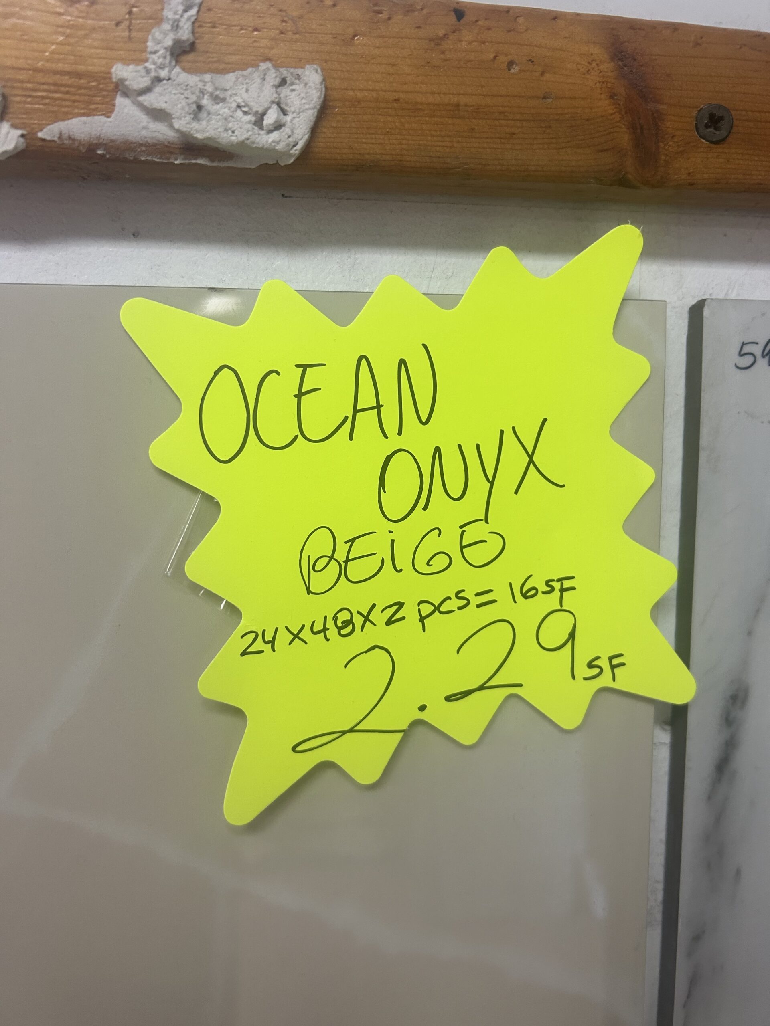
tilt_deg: -18.3
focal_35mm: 26
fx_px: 771
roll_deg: -3.3
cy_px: 513
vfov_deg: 67.3
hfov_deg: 53.1
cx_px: 385
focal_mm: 5.7
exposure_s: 1/120
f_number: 1.5
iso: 125
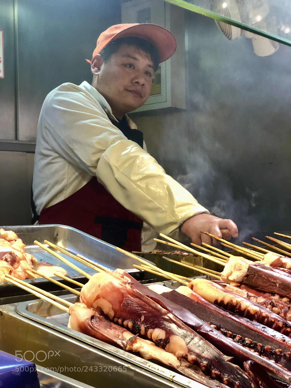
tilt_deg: +1.2
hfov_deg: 25.7
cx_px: 146
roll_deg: +0.7
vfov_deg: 33.8
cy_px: 194
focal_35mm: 57
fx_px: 639
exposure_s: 1/50
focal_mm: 6.6
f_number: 2.8
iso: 200
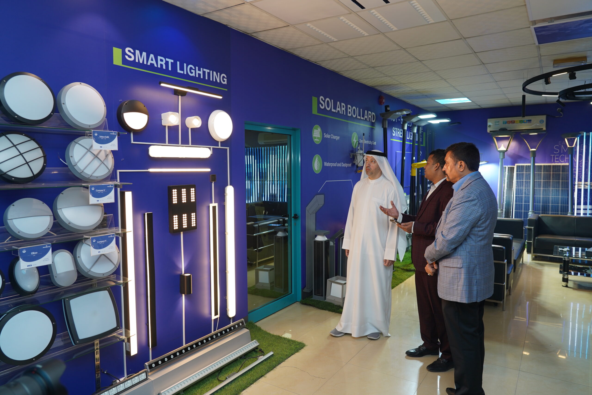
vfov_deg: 53.1
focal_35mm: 24
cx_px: 296
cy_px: 198
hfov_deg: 73.7
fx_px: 395
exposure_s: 1/125
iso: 320
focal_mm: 24
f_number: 4.5
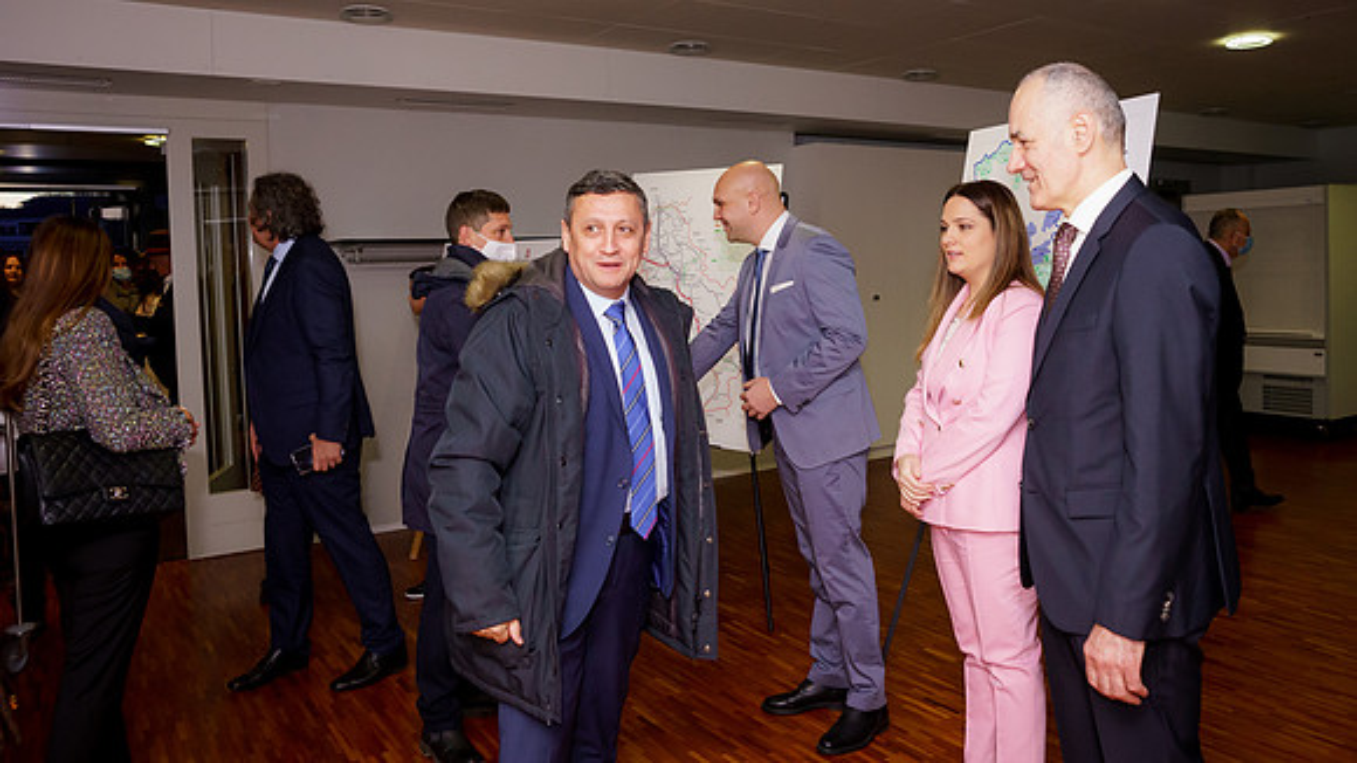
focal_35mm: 28
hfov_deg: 67.9
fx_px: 1003
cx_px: 751
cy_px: 305
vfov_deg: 41.4
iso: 2500
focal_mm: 24
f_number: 4
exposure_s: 1/250
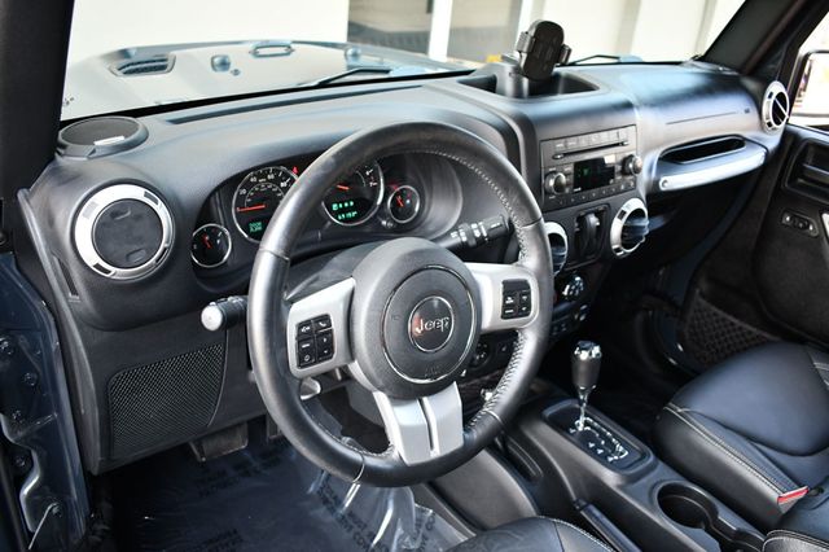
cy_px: 276
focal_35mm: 31
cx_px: 414
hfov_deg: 60.3
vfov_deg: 42.3
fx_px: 713
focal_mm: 21
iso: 800
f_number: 3.8
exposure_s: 1/160
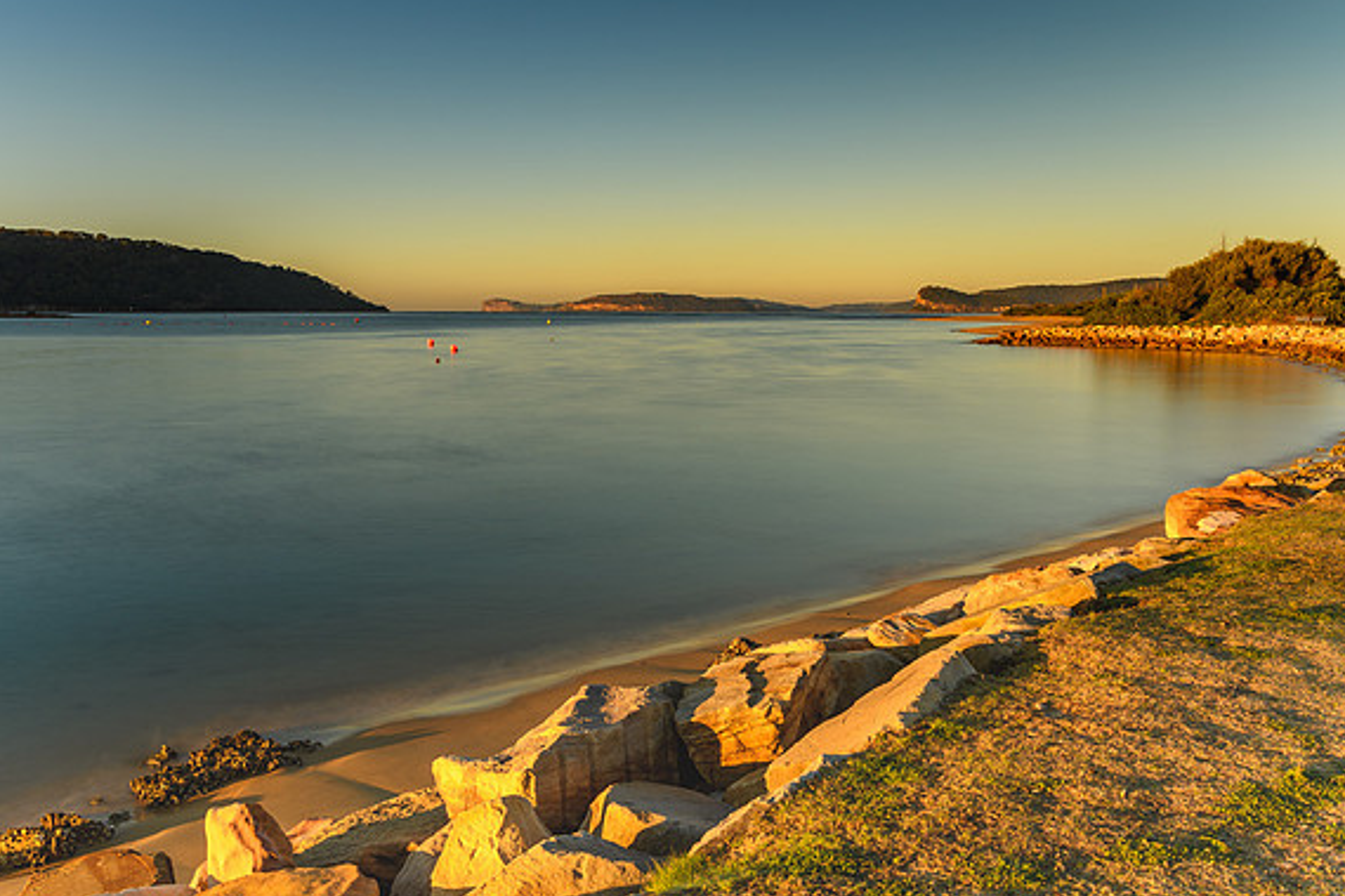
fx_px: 1270
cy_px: 447
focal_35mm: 34
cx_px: 682
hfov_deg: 55.8
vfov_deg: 38.9
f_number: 10
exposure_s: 10
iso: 50
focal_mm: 22
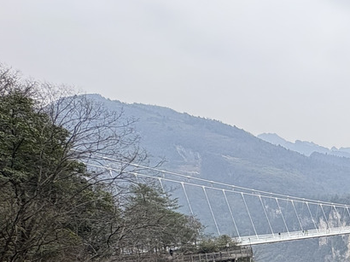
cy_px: 282
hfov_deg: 30.4
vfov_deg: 31.5
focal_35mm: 41
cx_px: 501
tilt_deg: -12.8
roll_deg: +0.1
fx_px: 414
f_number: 2.2
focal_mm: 2.22
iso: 40
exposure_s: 1/482
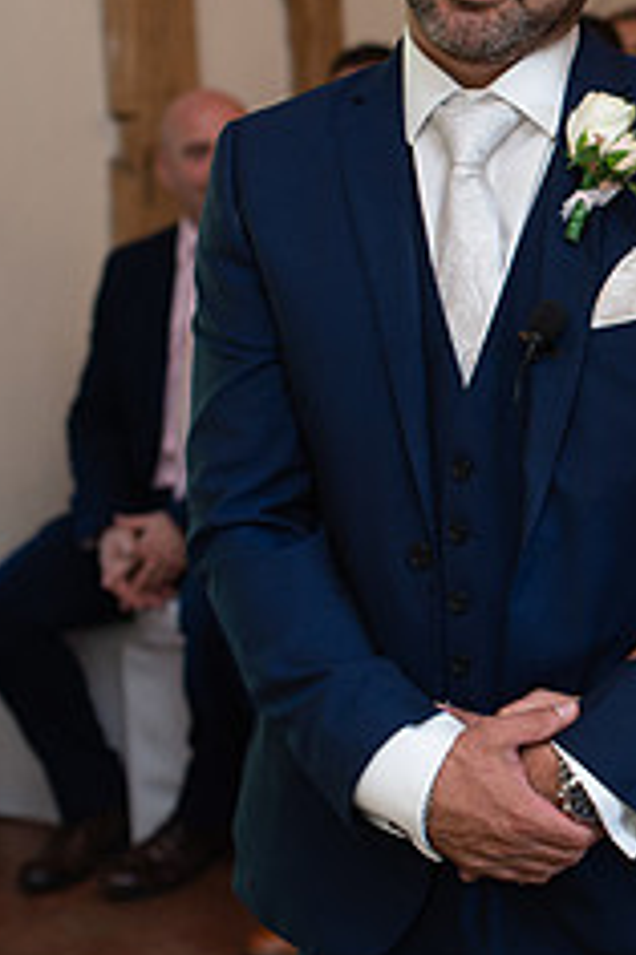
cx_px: 864
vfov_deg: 19.6
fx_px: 2760
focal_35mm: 104
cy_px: 378
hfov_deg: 12.7
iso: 400
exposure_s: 1/100
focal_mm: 35
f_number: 2.8
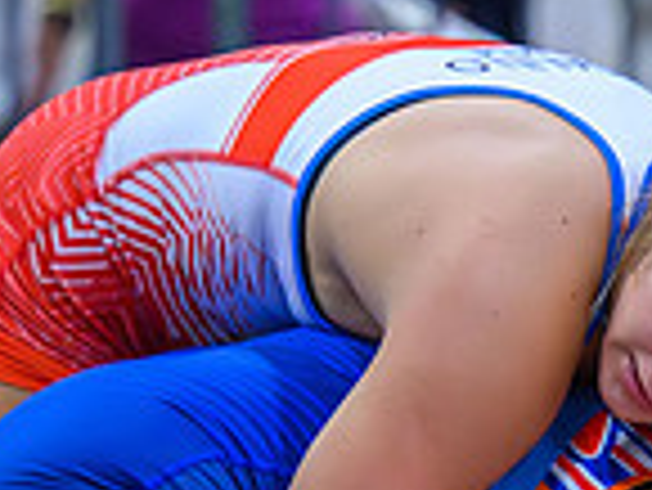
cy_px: 873
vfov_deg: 2.3
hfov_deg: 3.0
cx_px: 838
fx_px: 12234
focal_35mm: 649
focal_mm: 115
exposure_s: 1/800
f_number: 2.8
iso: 12800
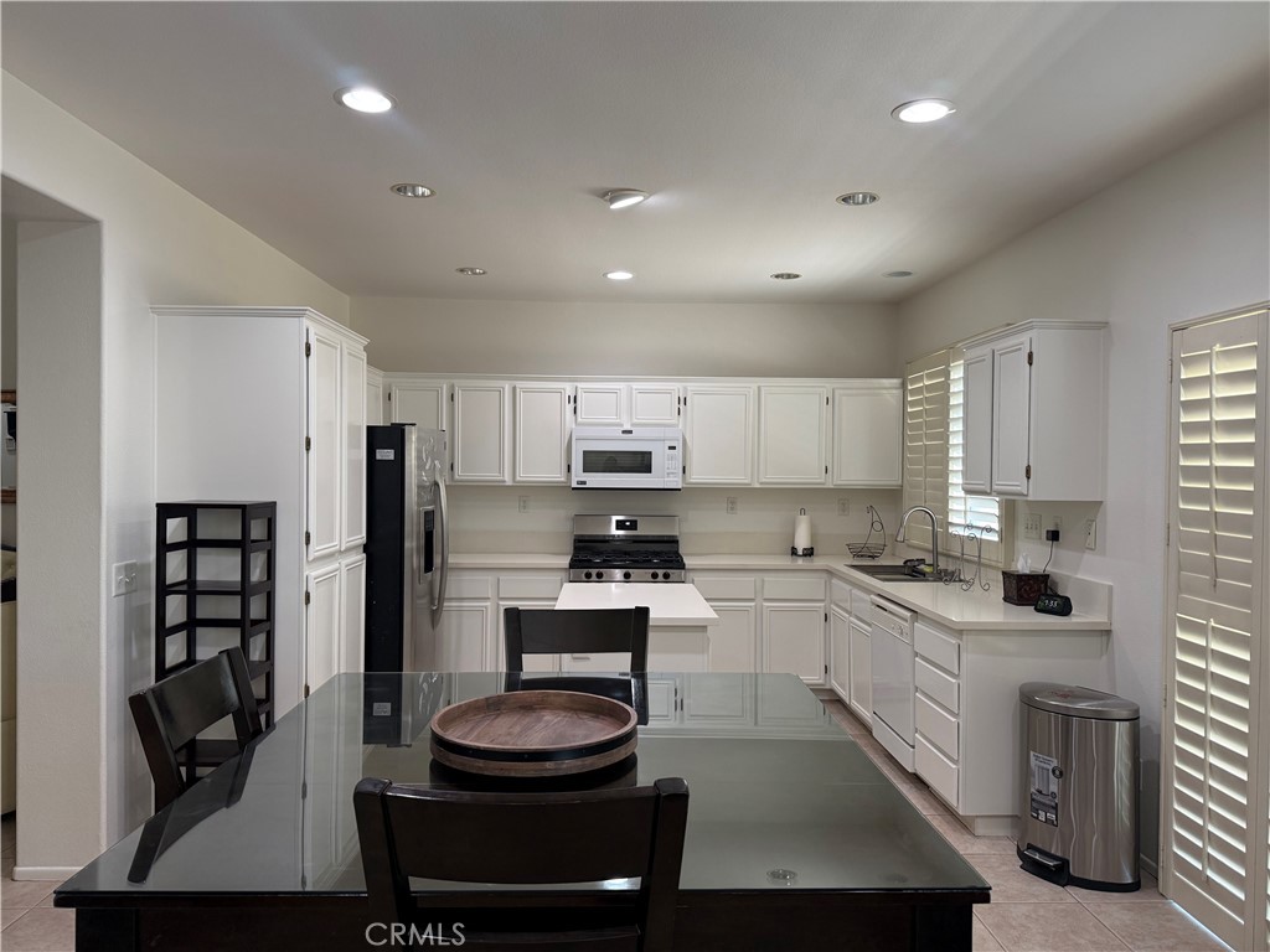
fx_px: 881
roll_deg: -0.3
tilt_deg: -0.9
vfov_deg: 56.8
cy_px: 476
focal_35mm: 24
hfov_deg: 71.6
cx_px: 635
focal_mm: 6.76
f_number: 1.78
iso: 160
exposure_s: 1/120
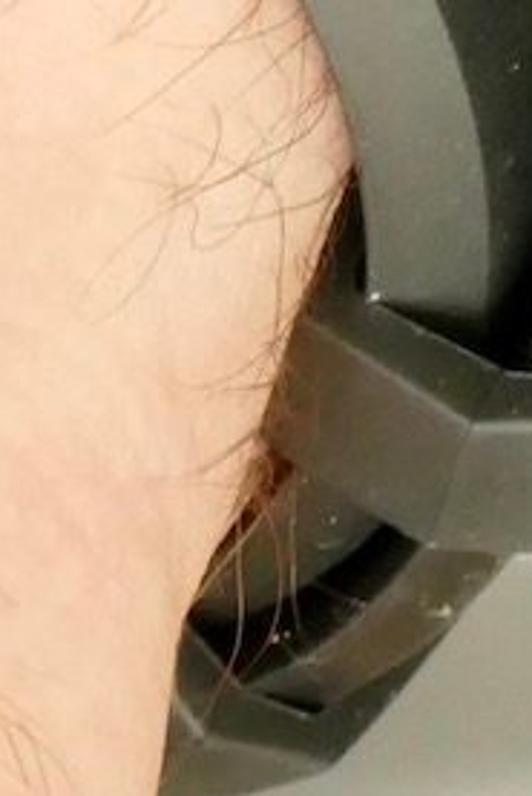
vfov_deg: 2.4
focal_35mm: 852
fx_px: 18861
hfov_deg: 1.6
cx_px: -647
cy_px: -889
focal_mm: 43.05
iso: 1600
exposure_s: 1/15
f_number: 7.1
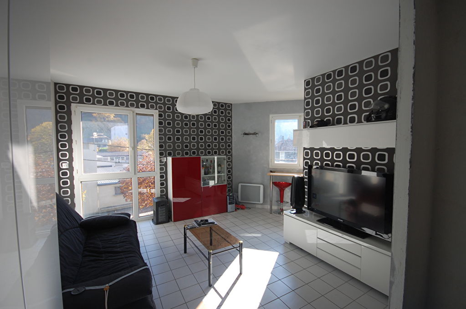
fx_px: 194
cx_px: 233
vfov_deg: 77.2
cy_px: 154
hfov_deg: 100.4
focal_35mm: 15
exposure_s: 1/125
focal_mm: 10
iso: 250
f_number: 5.6
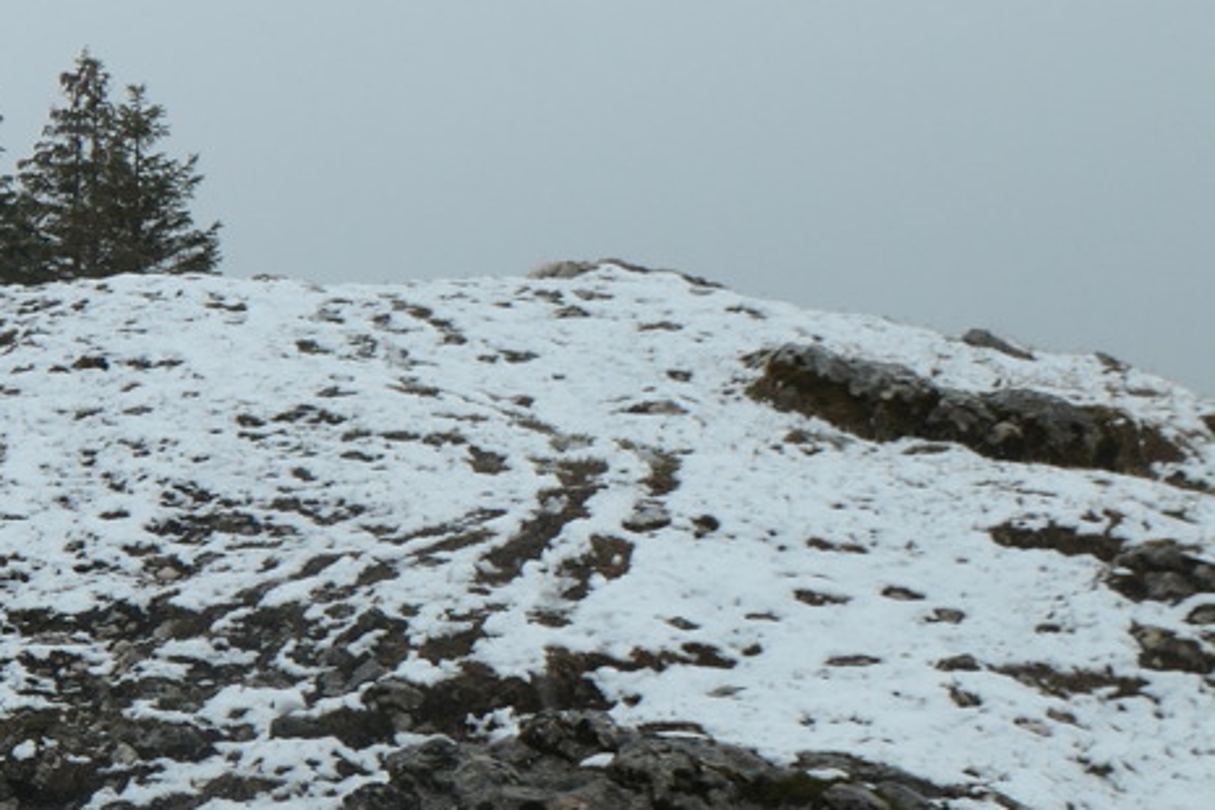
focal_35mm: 100
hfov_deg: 19.4
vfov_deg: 13.7
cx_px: -188
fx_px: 3375
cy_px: 408
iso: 200
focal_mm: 11.5
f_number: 6.3
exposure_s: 1/800
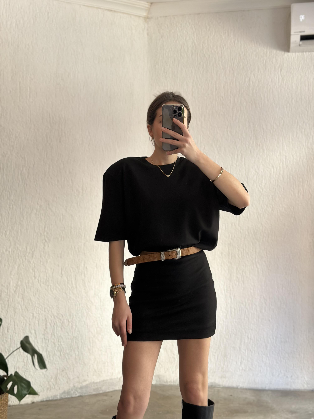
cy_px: 210
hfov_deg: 30.3
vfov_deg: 39.7
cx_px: 157
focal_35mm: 48
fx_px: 581
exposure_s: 1/60
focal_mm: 6.86
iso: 160
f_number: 1.78
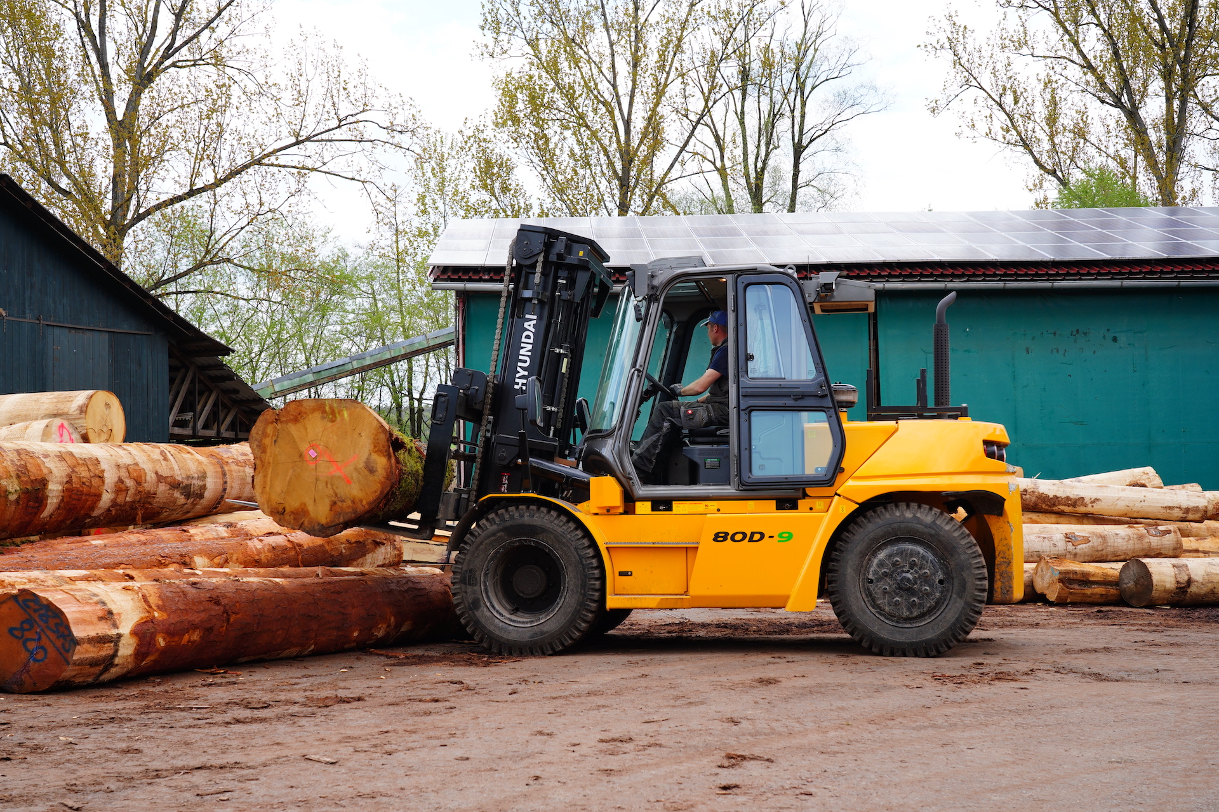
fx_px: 1422
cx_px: 610
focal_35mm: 42
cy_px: 406
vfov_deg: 31.9
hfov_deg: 46.4
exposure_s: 1/160
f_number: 8
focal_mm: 42
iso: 200
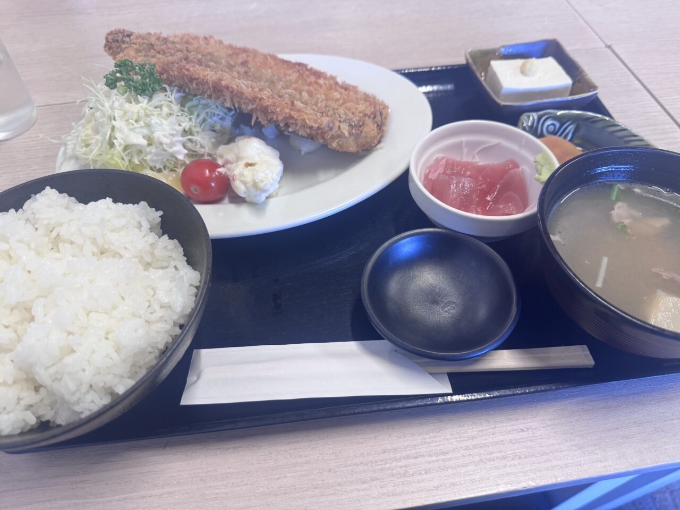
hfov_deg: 71.6
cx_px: 340
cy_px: 255
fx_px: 471
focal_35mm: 24
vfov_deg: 56.8
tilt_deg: -51.4
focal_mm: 6.76
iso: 160
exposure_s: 1/100
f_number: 1.78
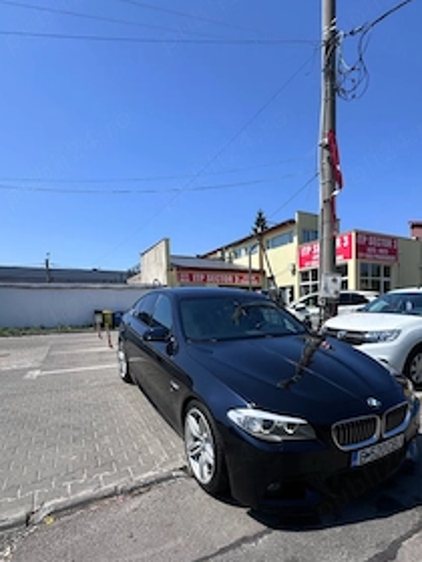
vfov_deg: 80.7
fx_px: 325
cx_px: 263
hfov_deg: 65.0
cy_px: 339
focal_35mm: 20
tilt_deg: -5.0
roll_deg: +1.9
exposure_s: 1/1742
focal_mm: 2.22
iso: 50
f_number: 2.2
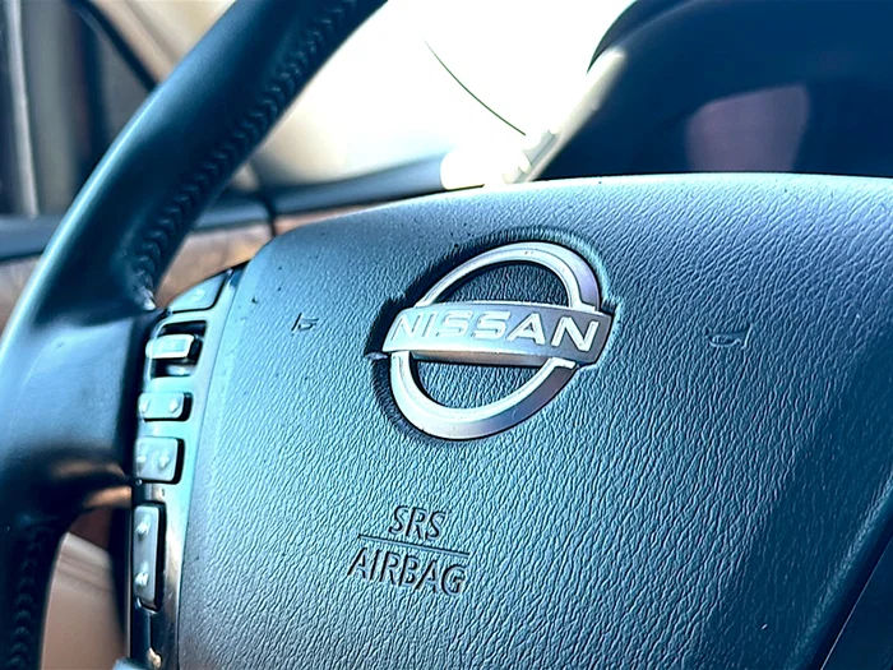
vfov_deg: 36.8
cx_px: 446
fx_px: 1006
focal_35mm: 39
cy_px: 335
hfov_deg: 47.9
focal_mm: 6.86
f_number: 1.78
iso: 50
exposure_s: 1/56
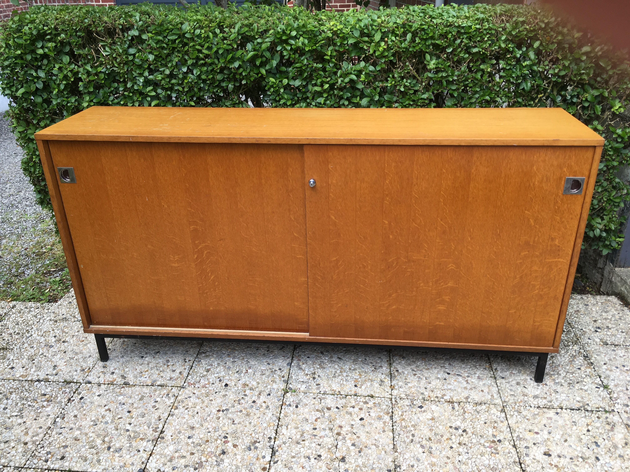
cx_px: 315
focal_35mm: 29
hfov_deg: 61.7
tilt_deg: -23.3
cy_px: 236
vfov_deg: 48.2
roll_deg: +2.6
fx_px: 528
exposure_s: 1/265
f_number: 2.2
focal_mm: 4.15
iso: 25
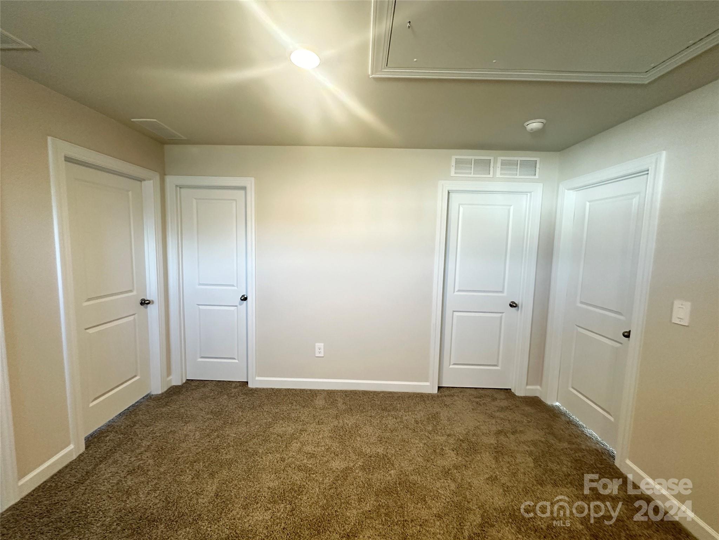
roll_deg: -1.5
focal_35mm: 14
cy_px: 270
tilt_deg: -5.0
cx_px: 360
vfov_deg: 85.7
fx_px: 291
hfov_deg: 102.1
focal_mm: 2.22
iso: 500
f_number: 2.2
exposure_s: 1/60
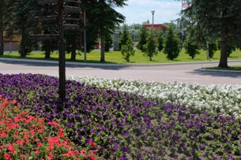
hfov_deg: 22.6
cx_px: -6
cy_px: 36
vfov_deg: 15.8
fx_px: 575
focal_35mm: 86
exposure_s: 1/400
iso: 400
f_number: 8
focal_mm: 23.2
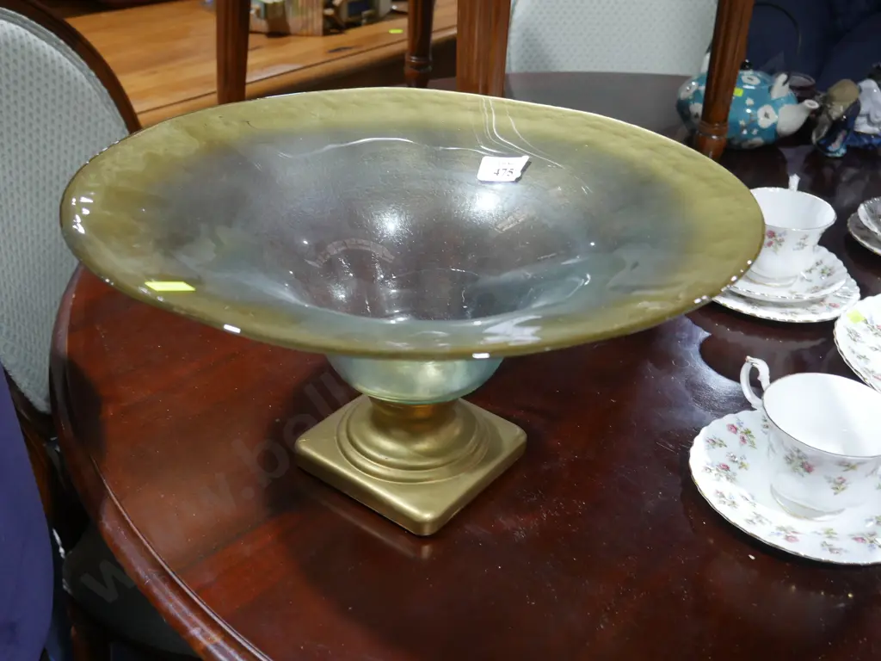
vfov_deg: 37.7
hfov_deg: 49.0
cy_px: 330
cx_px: 440
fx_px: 967
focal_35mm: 38
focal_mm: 19
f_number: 4.1
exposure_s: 1/60
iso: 640
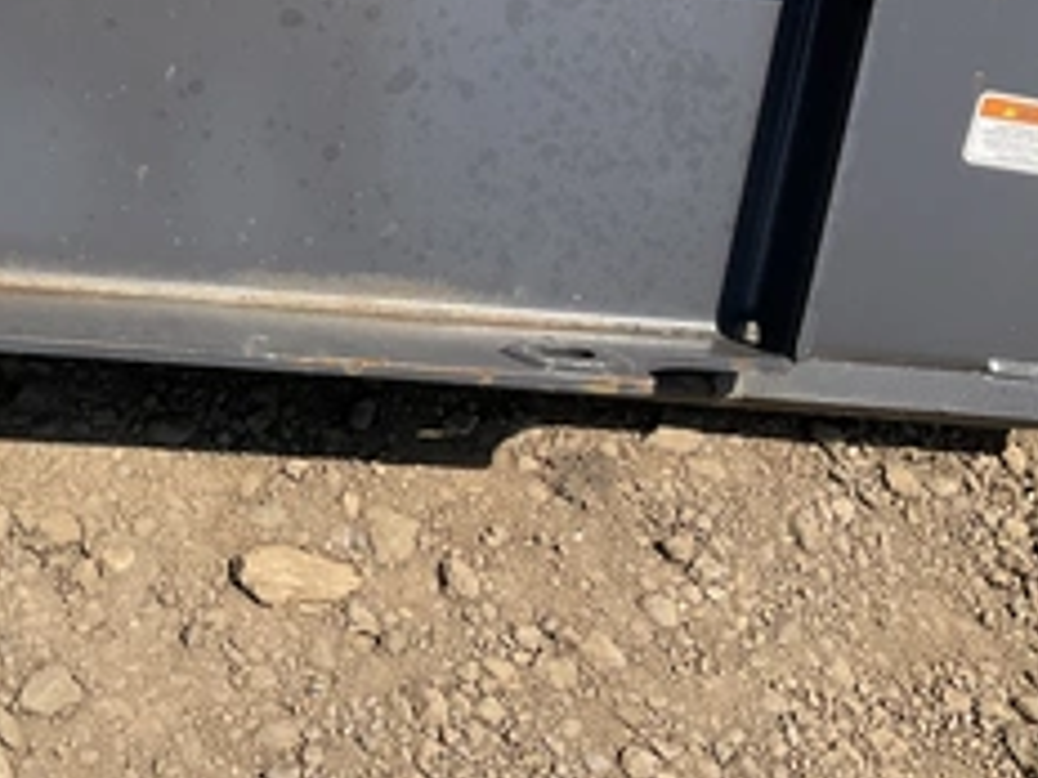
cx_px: 166
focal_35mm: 50
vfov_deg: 29.0
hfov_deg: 36.5
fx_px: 1499
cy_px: 313
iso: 25
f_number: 1.8
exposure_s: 1/1144
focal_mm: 3
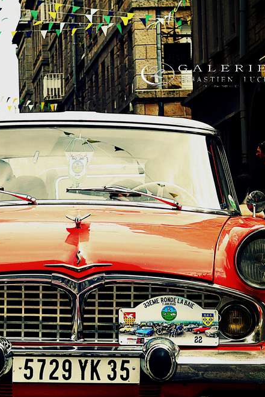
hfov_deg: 10.8
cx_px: 78
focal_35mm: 127
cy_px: 203
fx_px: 1401
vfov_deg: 16.1
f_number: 11
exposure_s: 1/500
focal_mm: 70
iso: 400
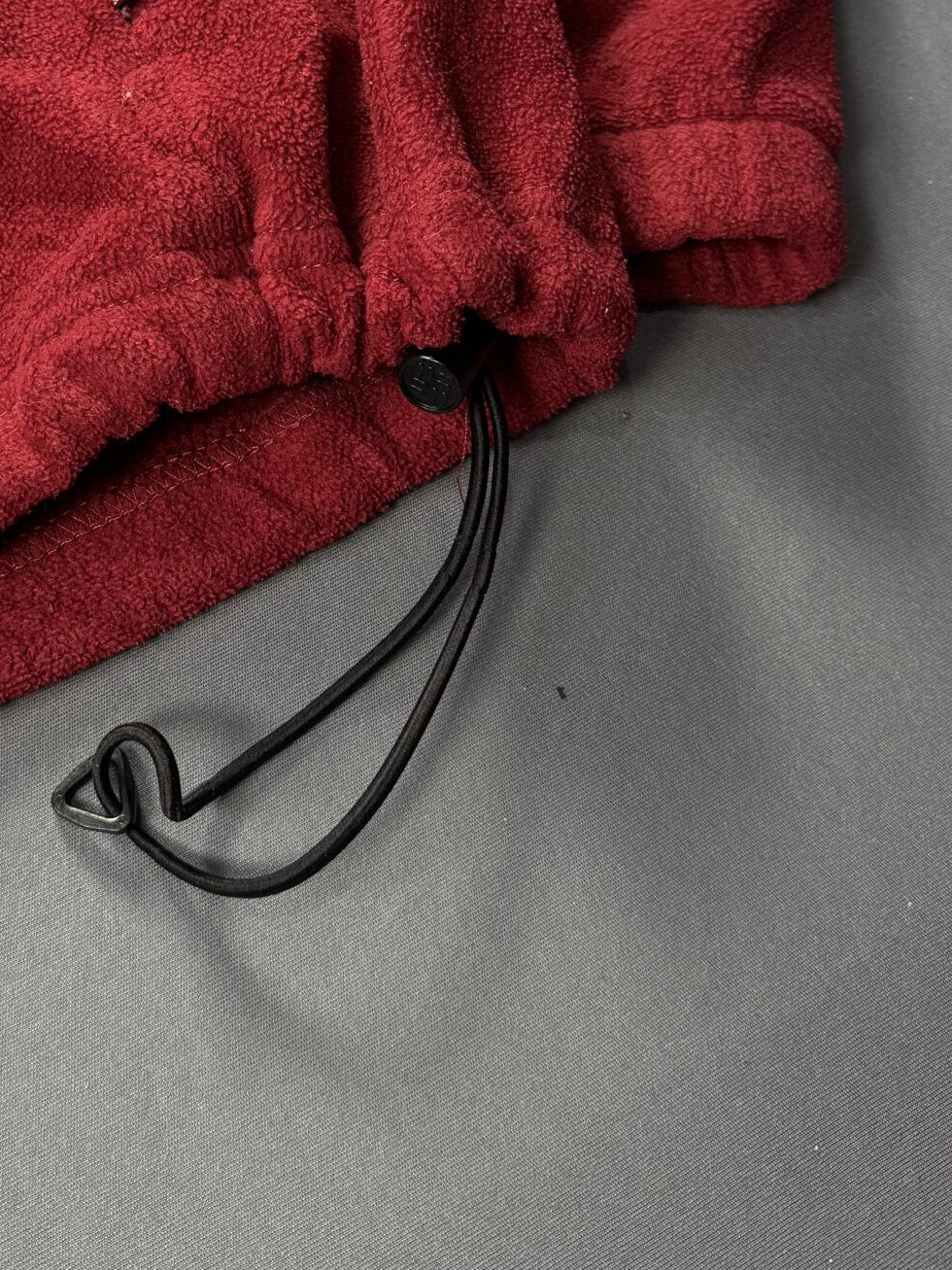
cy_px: 242
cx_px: 239
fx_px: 1724
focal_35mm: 47
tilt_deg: -64.6
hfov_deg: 30.4
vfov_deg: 38.8
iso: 320
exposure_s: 1/60
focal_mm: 6.76
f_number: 1.78
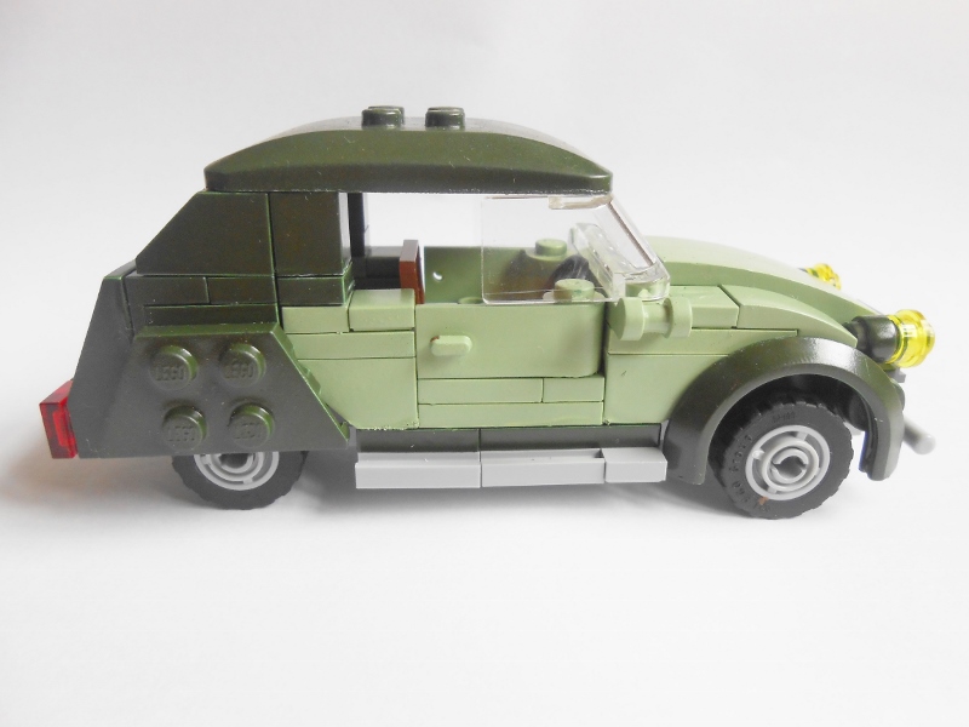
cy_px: 364
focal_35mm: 26
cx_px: 484
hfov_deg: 67.3
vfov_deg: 53.1
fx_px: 728
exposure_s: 1/30
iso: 200
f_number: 3.5
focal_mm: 4.6
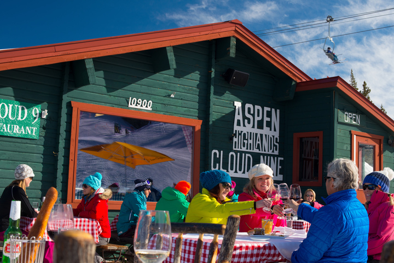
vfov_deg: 27.0
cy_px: 132
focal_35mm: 50
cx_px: 197
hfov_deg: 39.6
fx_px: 548
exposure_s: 1/100
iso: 400
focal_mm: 50
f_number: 11
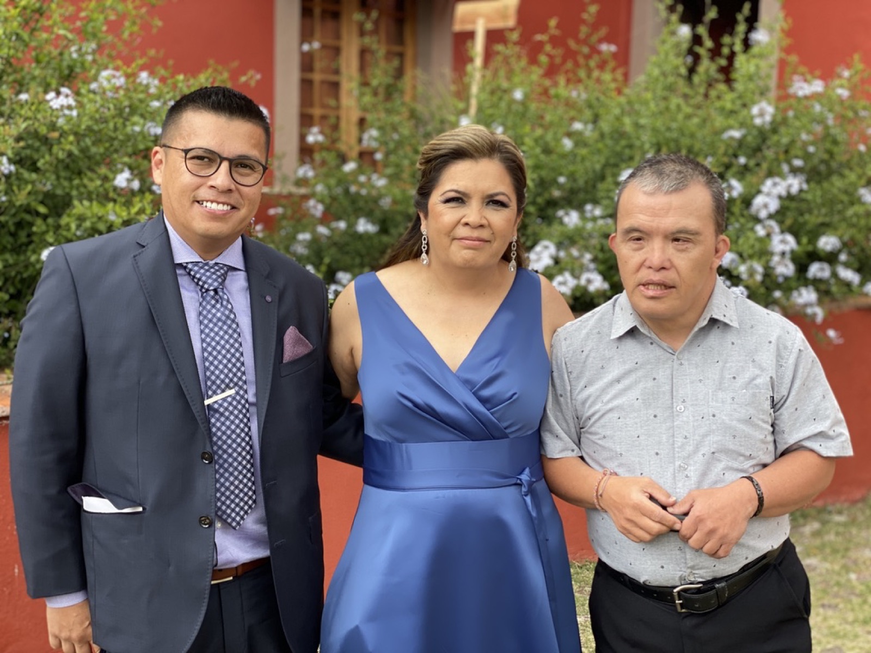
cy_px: 326
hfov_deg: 36.8
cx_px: 436
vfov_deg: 28.0
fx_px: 1308
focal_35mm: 52
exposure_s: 1/353
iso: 20
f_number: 2
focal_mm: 6
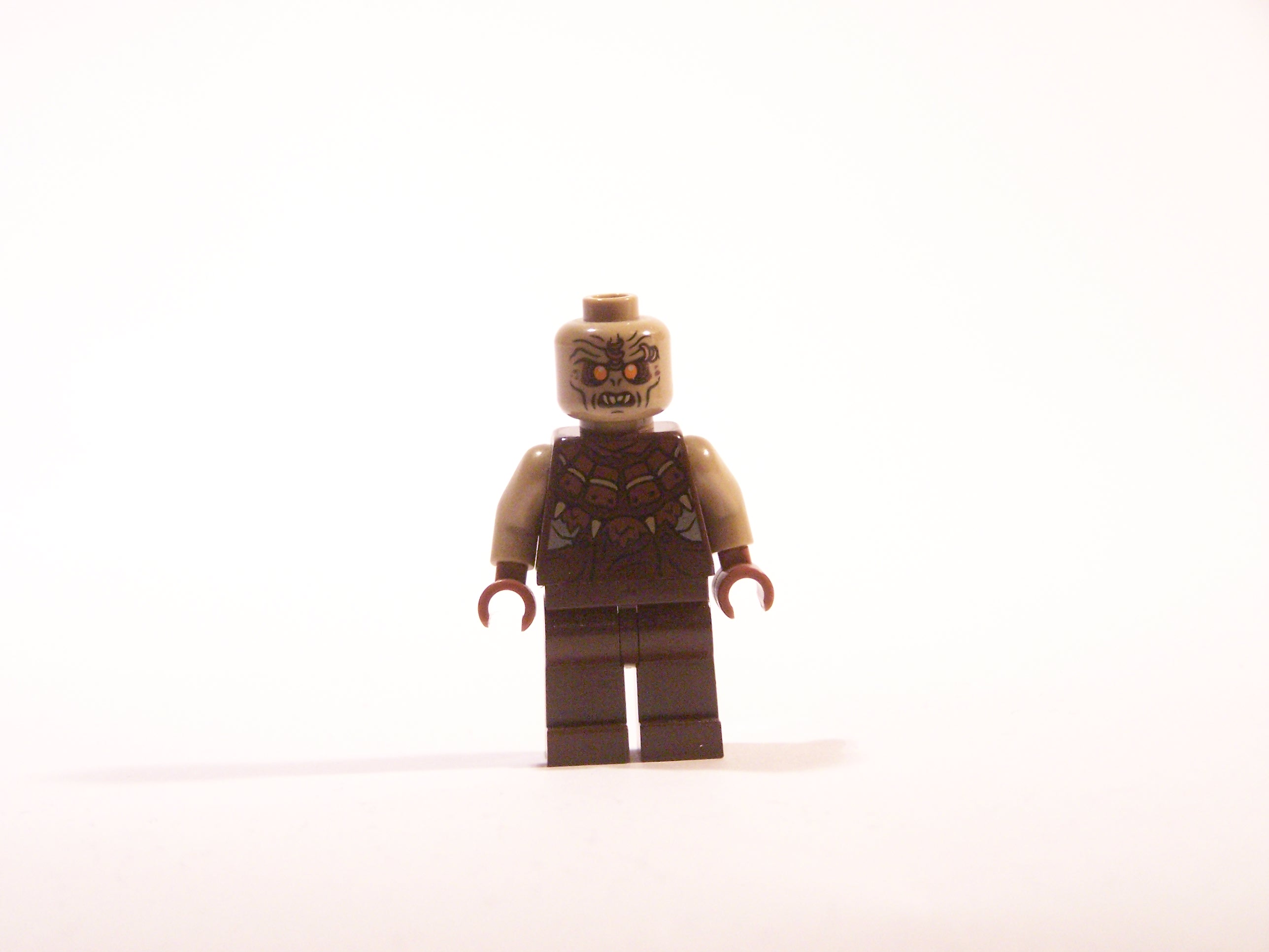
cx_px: 634
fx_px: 3849
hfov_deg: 18.7
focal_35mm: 105
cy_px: 476
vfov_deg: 14.1
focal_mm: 17.5
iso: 400
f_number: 3.2
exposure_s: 1/45
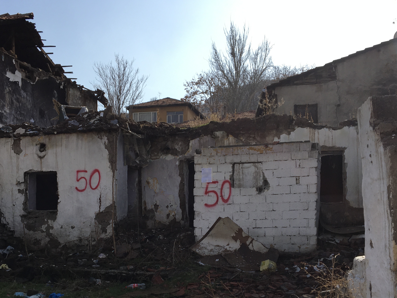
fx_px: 493
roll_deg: -1.7
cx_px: 171
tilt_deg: +4.5
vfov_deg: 33.2
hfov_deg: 43.7
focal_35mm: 43
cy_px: 208
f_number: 2.2
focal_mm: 4.15
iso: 25
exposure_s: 1/1637
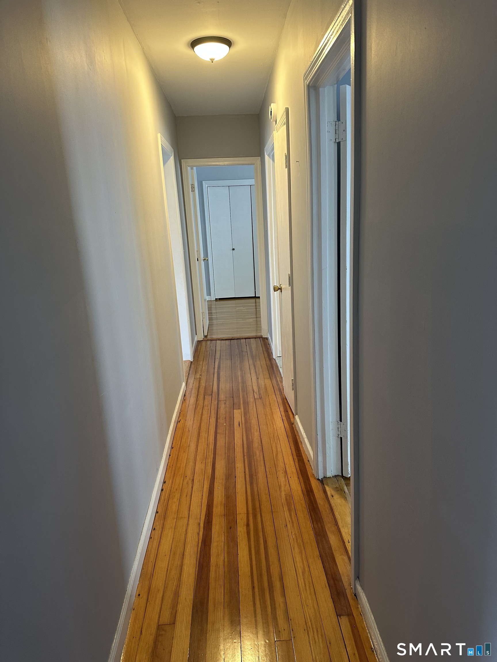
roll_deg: +1.8
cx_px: 248
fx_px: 459
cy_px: 331
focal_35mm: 24
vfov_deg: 71.6
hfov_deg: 56.8
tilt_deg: -13.4
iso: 160
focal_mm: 6.86
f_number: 1.78
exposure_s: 1/60
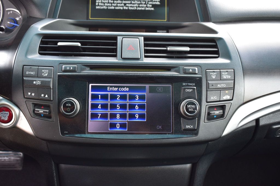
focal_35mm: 39
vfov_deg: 34.2
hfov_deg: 49.6
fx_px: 303
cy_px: 93
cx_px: 140
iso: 400
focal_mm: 26
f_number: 7.1
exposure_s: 1/40
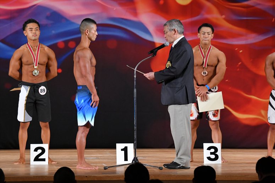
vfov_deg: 6.1
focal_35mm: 225
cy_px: 92
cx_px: 138
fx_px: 1718
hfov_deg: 9.2
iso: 3200
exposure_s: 1/400
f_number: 5.6
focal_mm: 150
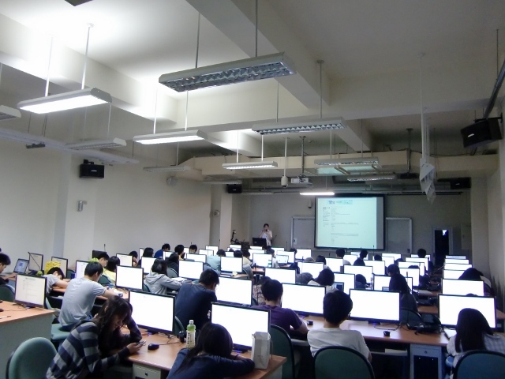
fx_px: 408
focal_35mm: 28
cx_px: 252
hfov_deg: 63.4
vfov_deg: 49.7
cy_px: 190
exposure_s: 1/40
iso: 400
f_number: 2.6
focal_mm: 4.9
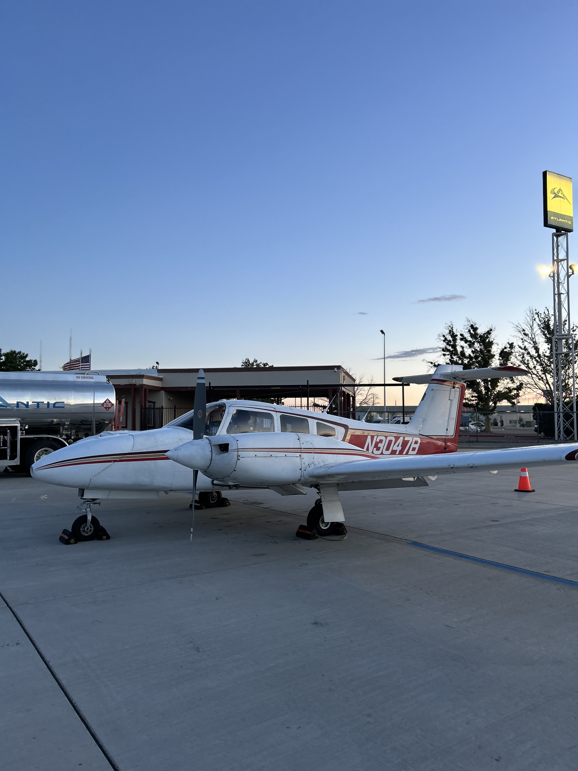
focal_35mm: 26
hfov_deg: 53.1
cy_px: 386
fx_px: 579
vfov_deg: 67.3
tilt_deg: +3.4
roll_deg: +0.4
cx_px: 289
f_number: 1.5
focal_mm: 5.7
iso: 80
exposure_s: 1/121
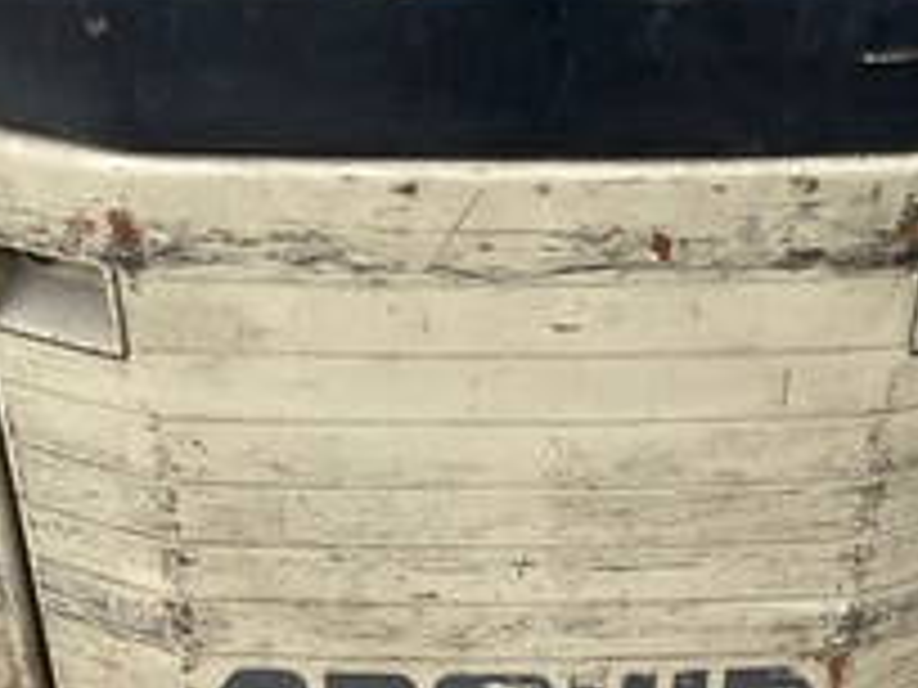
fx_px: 1512
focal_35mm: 57
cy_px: 468
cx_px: 495
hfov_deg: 33.8
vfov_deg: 25.5
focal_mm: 3
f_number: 1.8
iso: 64
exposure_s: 1/108
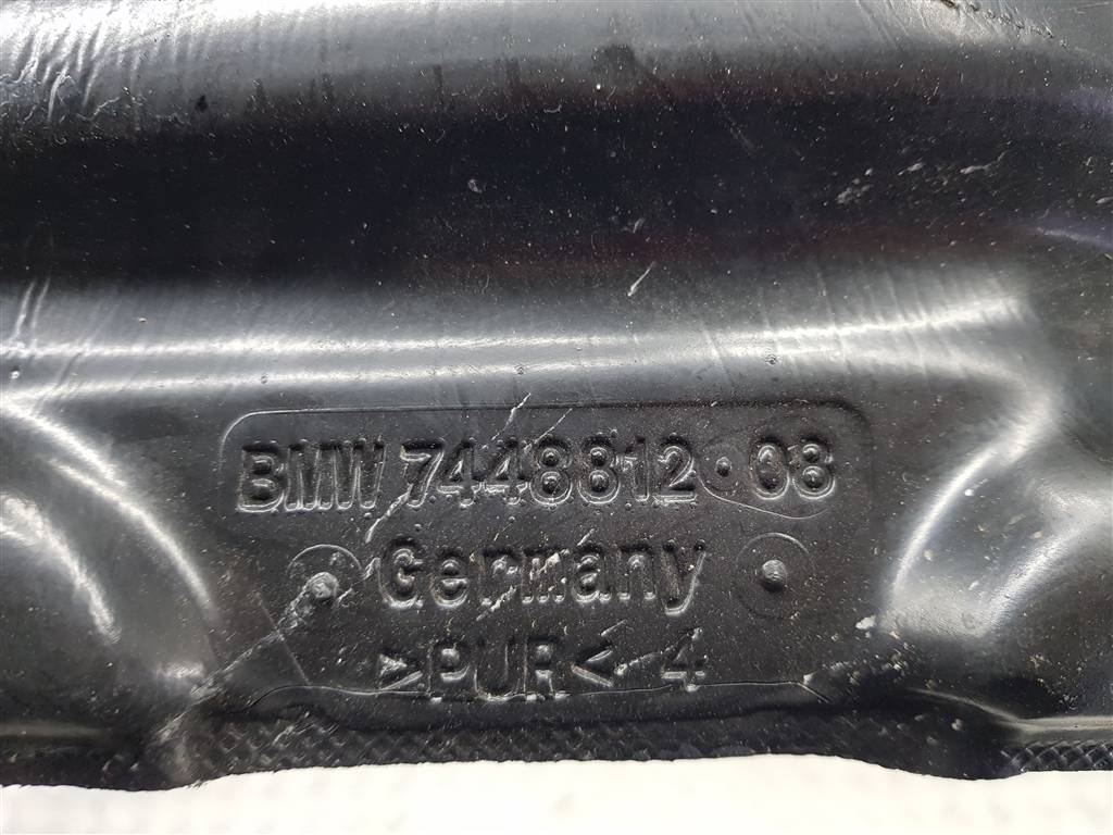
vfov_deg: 53.1
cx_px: 556
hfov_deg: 67.3
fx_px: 836
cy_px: 418
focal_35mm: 26
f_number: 1.7
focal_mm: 4.2
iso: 200
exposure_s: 1/100
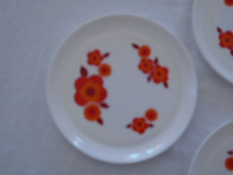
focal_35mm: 42
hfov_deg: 44.8
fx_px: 283
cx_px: 116
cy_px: 88
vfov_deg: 34.3
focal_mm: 7.4
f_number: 4.1
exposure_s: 1/125
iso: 400
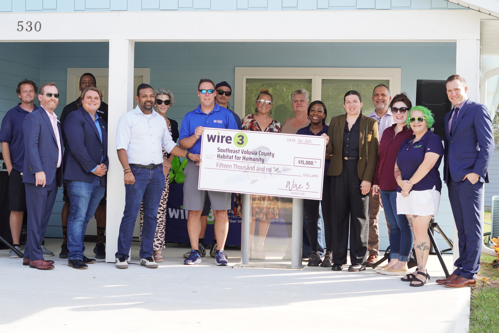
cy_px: 166
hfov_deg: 27.0
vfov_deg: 18.2
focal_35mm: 75
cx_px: 250
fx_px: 1040
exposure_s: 1/250
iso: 100
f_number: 3.2
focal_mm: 50
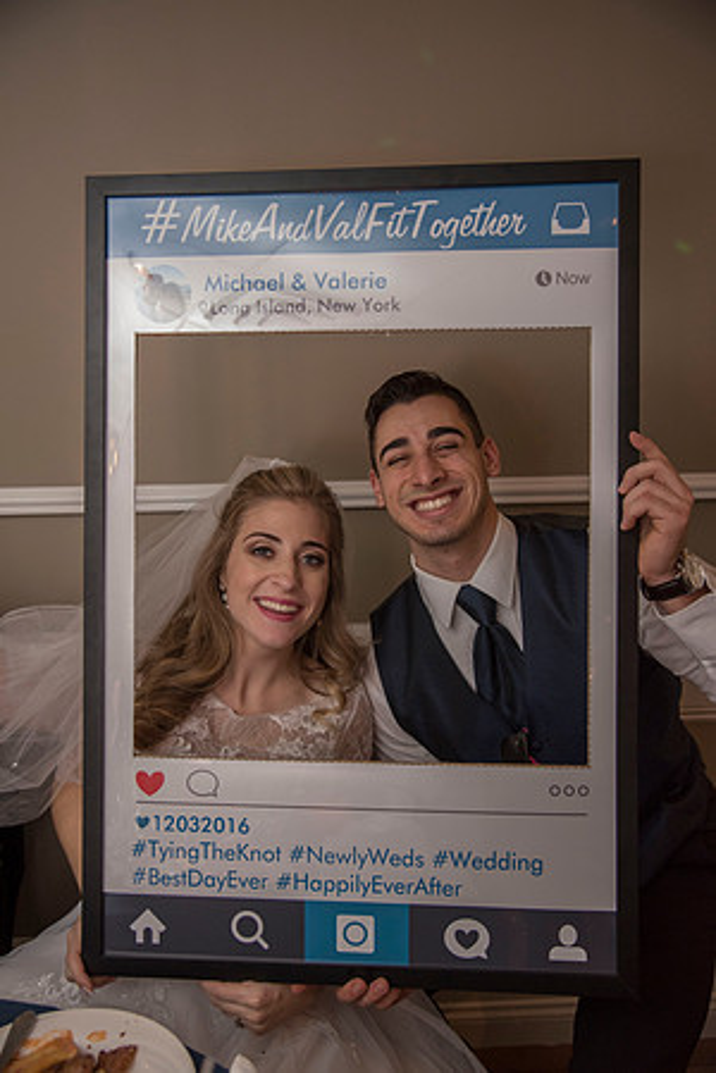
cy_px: 536
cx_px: 358
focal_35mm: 32
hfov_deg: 41.1
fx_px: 955
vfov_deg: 58.7
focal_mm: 32
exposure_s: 1/160
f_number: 4
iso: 2000
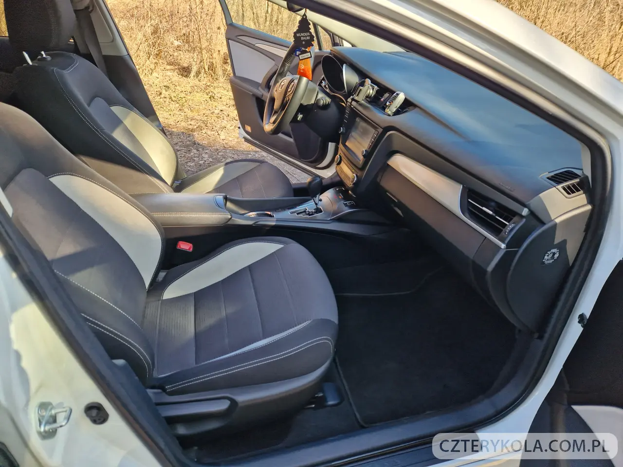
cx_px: 312
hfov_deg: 73.9
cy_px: 234
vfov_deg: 58.9
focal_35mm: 23
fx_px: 414
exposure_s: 1/180
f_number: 1.8
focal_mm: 5.4
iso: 50
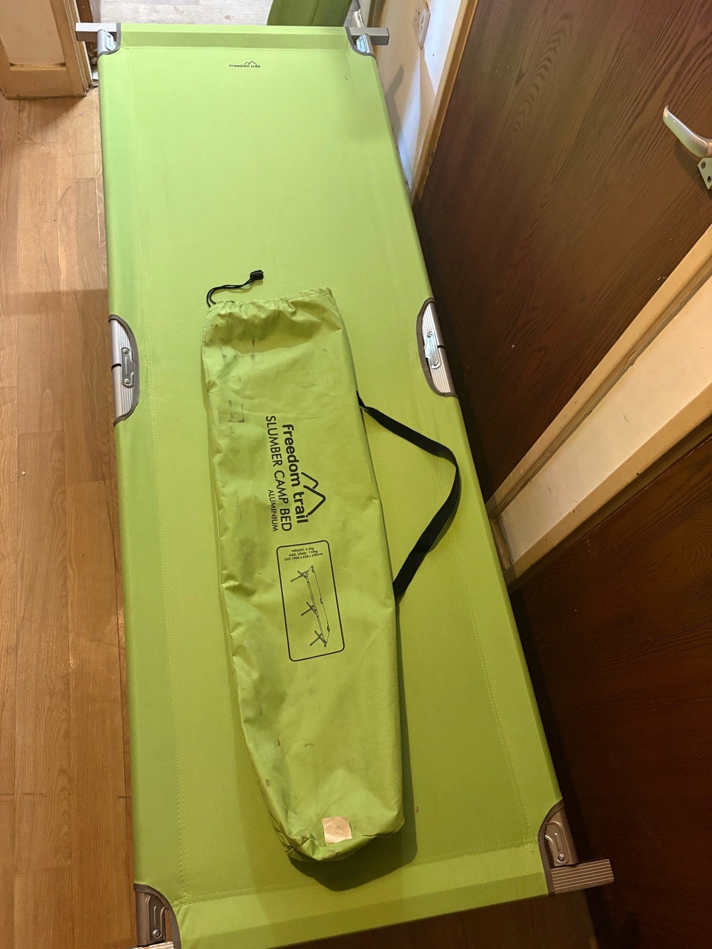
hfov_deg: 53.1
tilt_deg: -63.9
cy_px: 474
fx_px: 713
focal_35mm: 26
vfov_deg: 67.3
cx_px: 356
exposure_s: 1/33
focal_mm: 5.96
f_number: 1.6
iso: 500
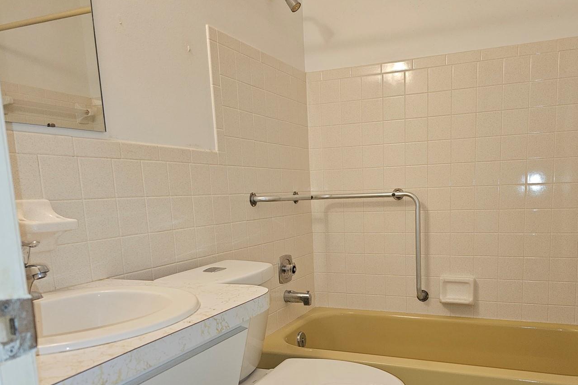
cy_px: 261
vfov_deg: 42.9
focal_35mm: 30
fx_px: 482
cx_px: 333
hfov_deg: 61.6
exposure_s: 1/60
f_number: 1.7
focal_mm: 6.3
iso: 80
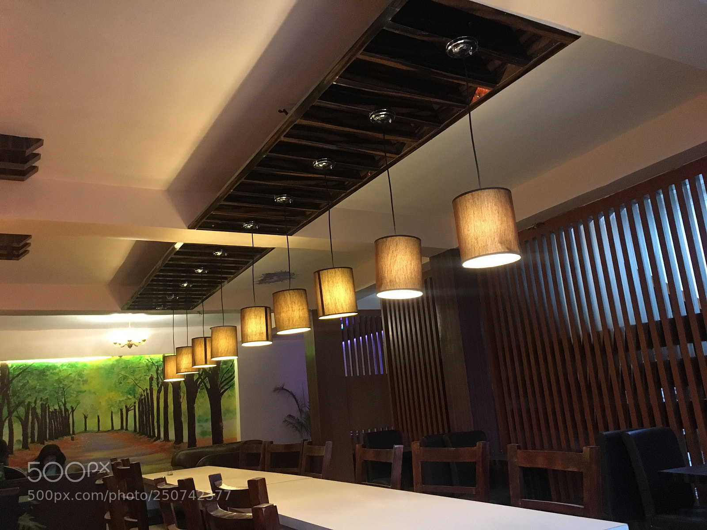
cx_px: 354
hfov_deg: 61.7
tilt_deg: +14.3
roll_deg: +5.5
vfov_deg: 48.2
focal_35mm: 29
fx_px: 592
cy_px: 265
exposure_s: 1/17
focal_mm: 4.15
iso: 250
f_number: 2.2
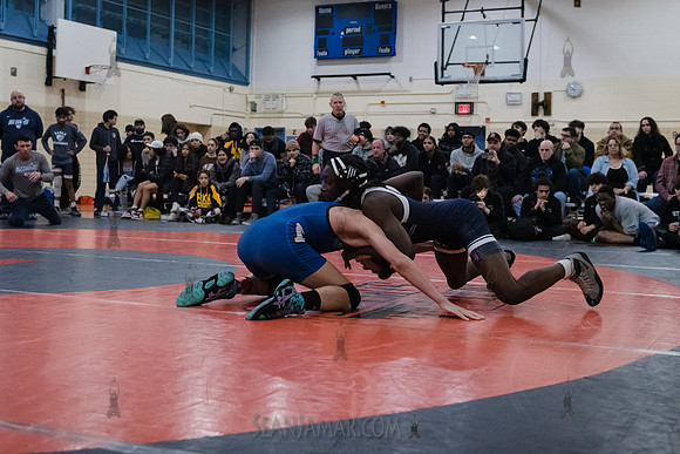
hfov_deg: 43.3
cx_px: 339
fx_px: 856
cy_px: 194
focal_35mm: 45
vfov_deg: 29.7
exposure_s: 1/400
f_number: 3.2
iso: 8000
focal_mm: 36
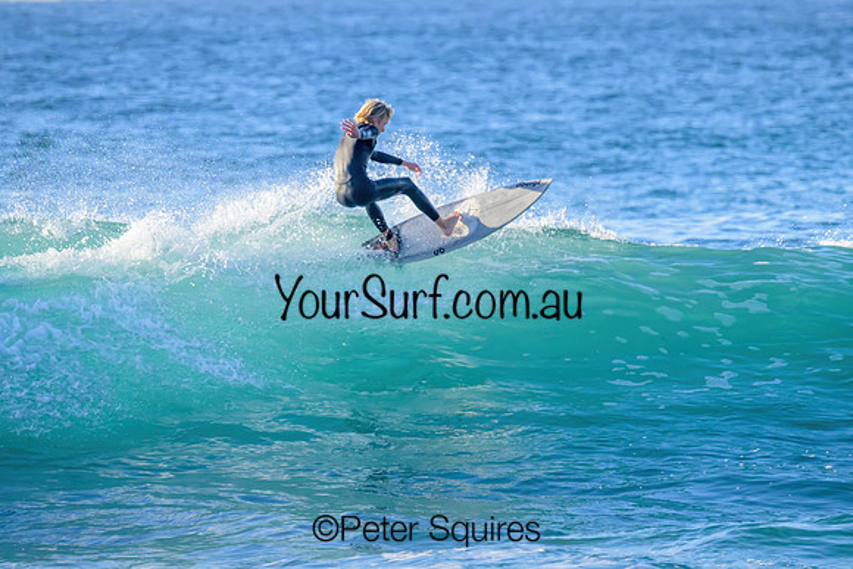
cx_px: 465
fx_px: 14544
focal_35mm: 614
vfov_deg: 2.2
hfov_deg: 3.4
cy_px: 261
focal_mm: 560
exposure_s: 1/2000
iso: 2800
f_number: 11
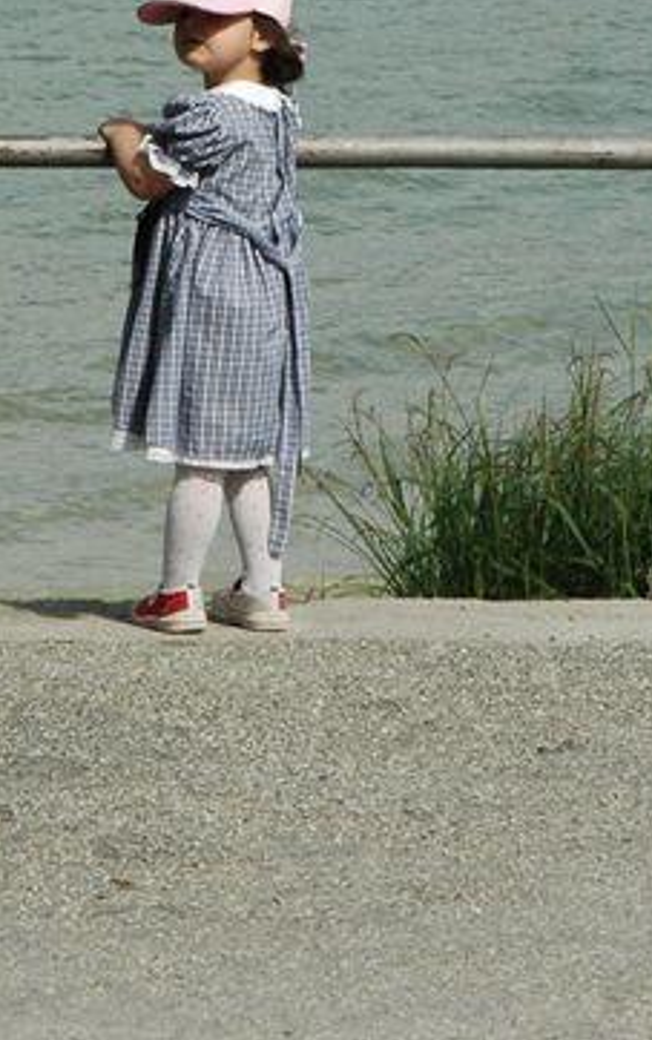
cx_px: 190
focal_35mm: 295
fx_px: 8367
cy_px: 205
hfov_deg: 4.5
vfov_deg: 7.1
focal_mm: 70
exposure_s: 1/500
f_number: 11
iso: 400
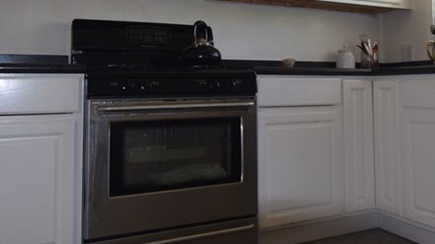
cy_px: 53
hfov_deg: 50.7
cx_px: 279
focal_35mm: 39
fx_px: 452
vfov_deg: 29.7
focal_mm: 11
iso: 800
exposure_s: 1/100
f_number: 5
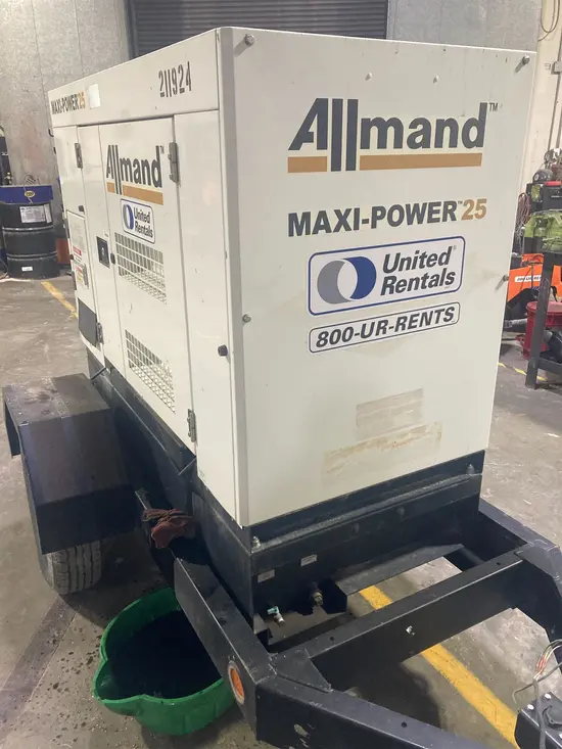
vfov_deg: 63.4
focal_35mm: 28
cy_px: 374
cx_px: 281
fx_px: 606
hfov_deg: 49.8
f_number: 1.8
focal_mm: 3.99
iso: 250
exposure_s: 1/60
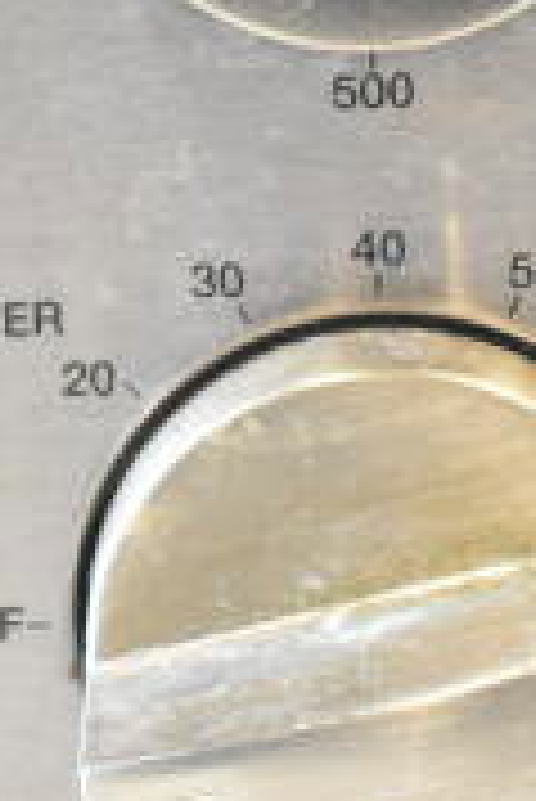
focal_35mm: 193
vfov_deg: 10.2
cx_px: 216
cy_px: -576
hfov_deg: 7.1
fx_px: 4292
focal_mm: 25
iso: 2200
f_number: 4
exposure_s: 1/40
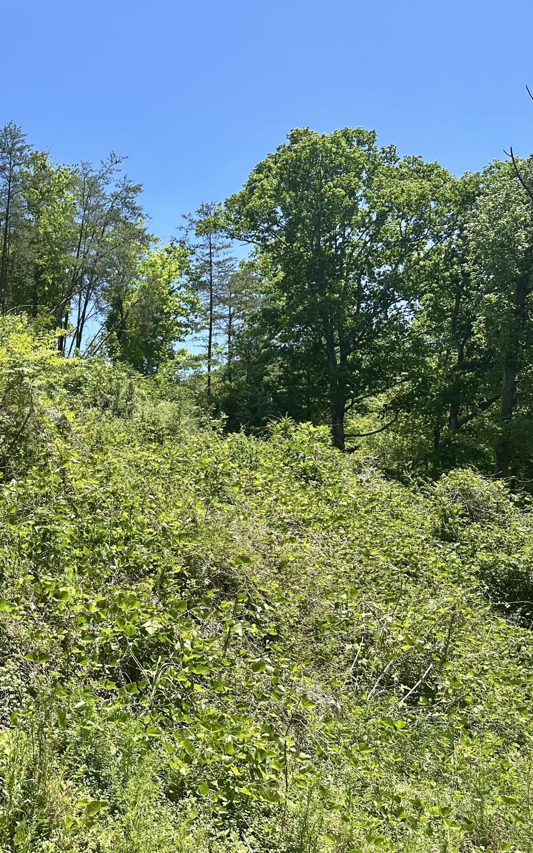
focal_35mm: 34
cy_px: 426
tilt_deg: +7.0
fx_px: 790
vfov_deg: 56.7
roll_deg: +0.6
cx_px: -32
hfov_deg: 33.2
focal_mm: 6.86
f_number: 1.78
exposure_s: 1/2525
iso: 80
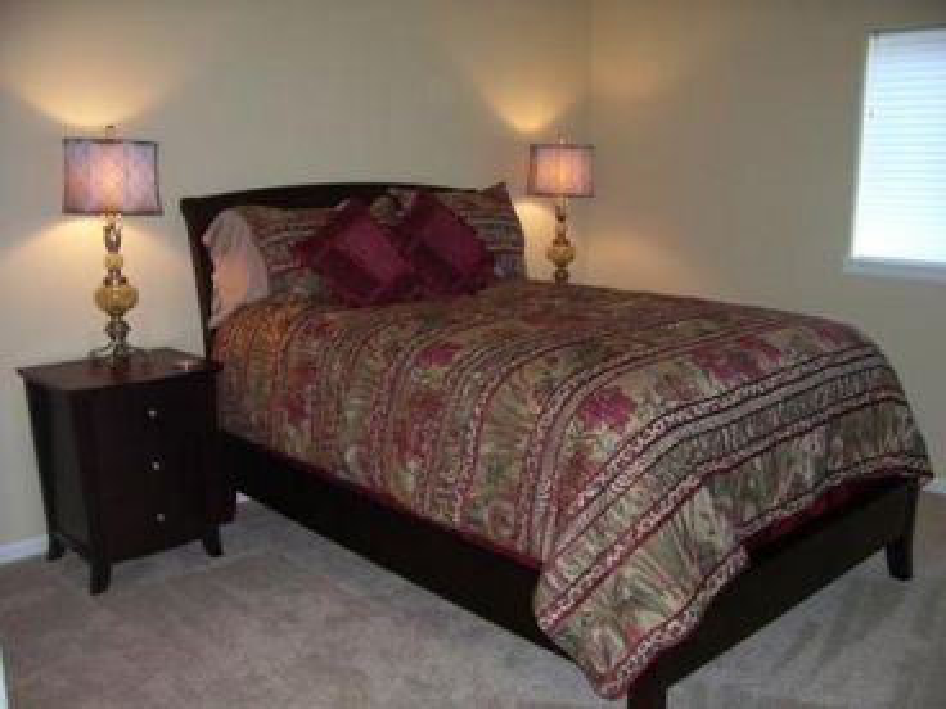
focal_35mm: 34
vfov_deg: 41.8
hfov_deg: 54.0
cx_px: 473
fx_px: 929
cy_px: 354
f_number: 2.7
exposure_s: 1/60
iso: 80
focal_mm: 5.6
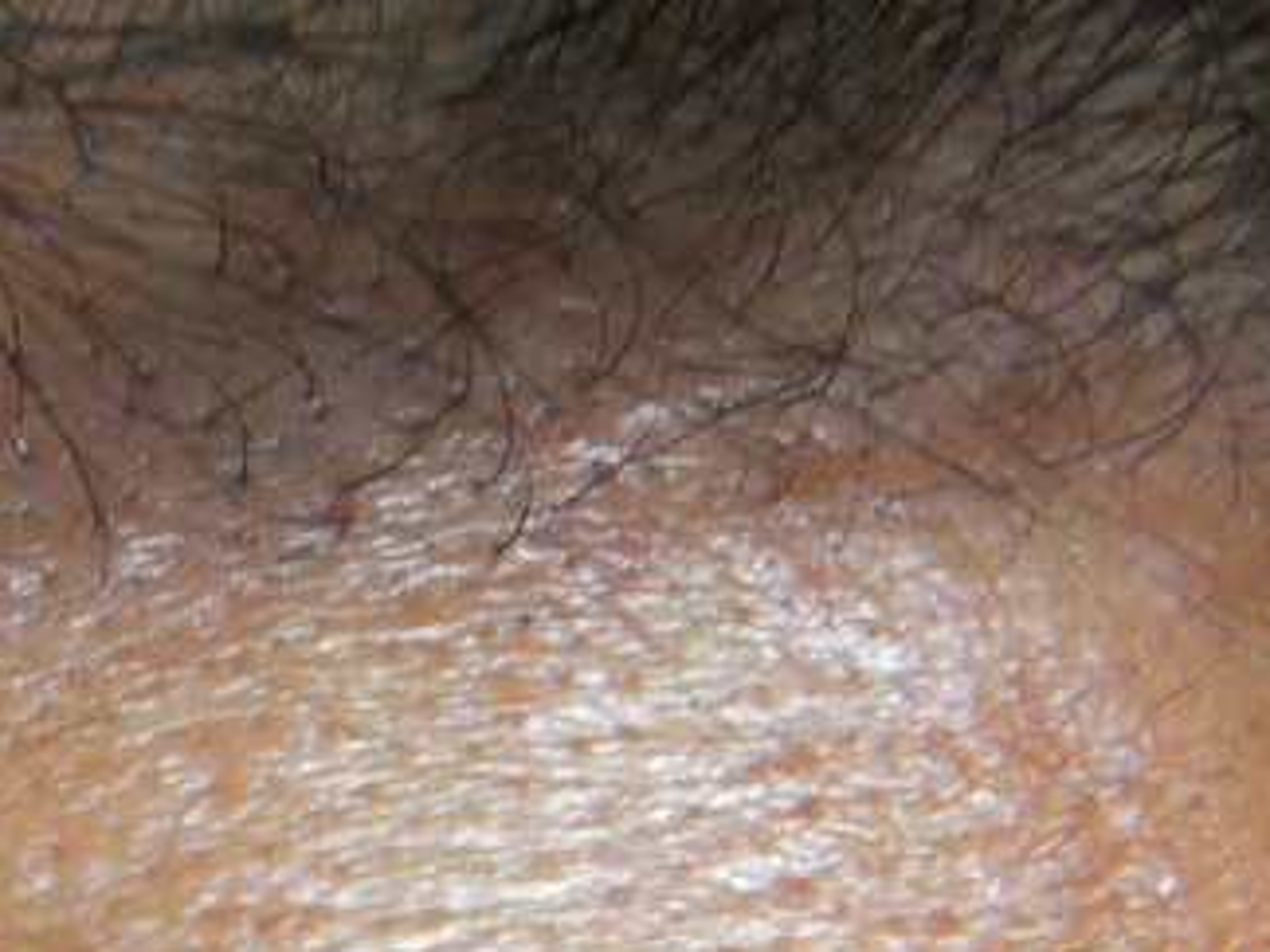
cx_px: 122
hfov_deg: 25.2
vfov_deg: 19.6
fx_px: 2752
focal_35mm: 75
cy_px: 564
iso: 107
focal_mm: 6.8
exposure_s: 1/30
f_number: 3.5
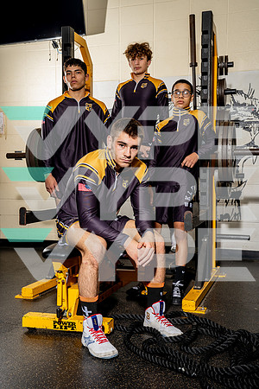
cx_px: 130
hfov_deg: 30.5
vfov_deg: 44.5
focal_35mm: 44
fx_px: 475
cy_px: 194
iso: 100
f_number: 8
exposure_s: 1/200
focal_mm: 44
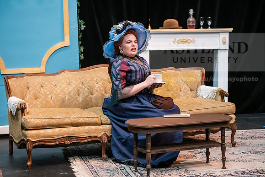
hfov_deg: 22.6
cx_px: 132
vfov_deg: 15.2
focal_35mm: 90
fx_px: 663
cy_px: 88
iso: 3200
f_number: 3.2
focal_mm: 90
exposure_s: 1/200
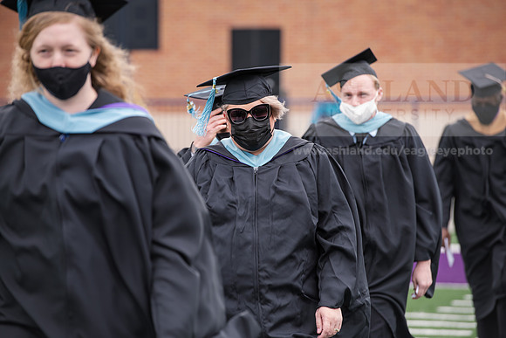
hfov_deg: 10.5
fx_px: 2741
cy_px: 169
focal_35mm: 195
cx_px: 253
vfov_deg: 7.0
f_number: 4.5
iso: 500
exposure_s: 1/640
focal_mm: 195
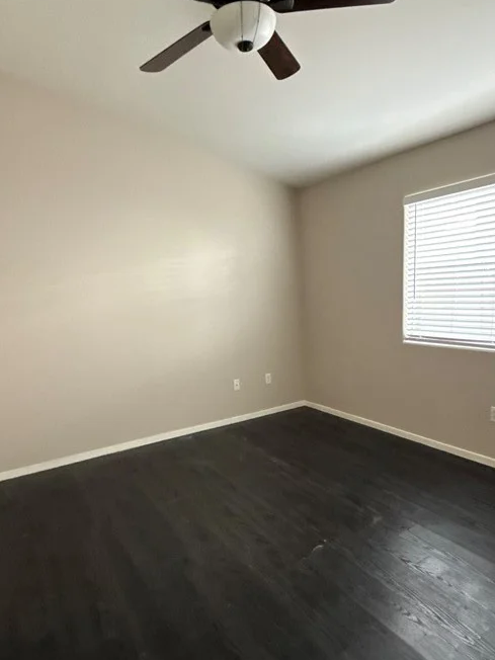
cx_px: 275
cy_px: 374
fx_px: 419
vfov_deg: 76.0
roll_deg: +2.2
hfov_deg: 60.9
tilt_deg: -9.2
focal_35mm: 22
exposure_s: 1/60
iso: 800
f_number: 2.2
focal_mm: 2.22
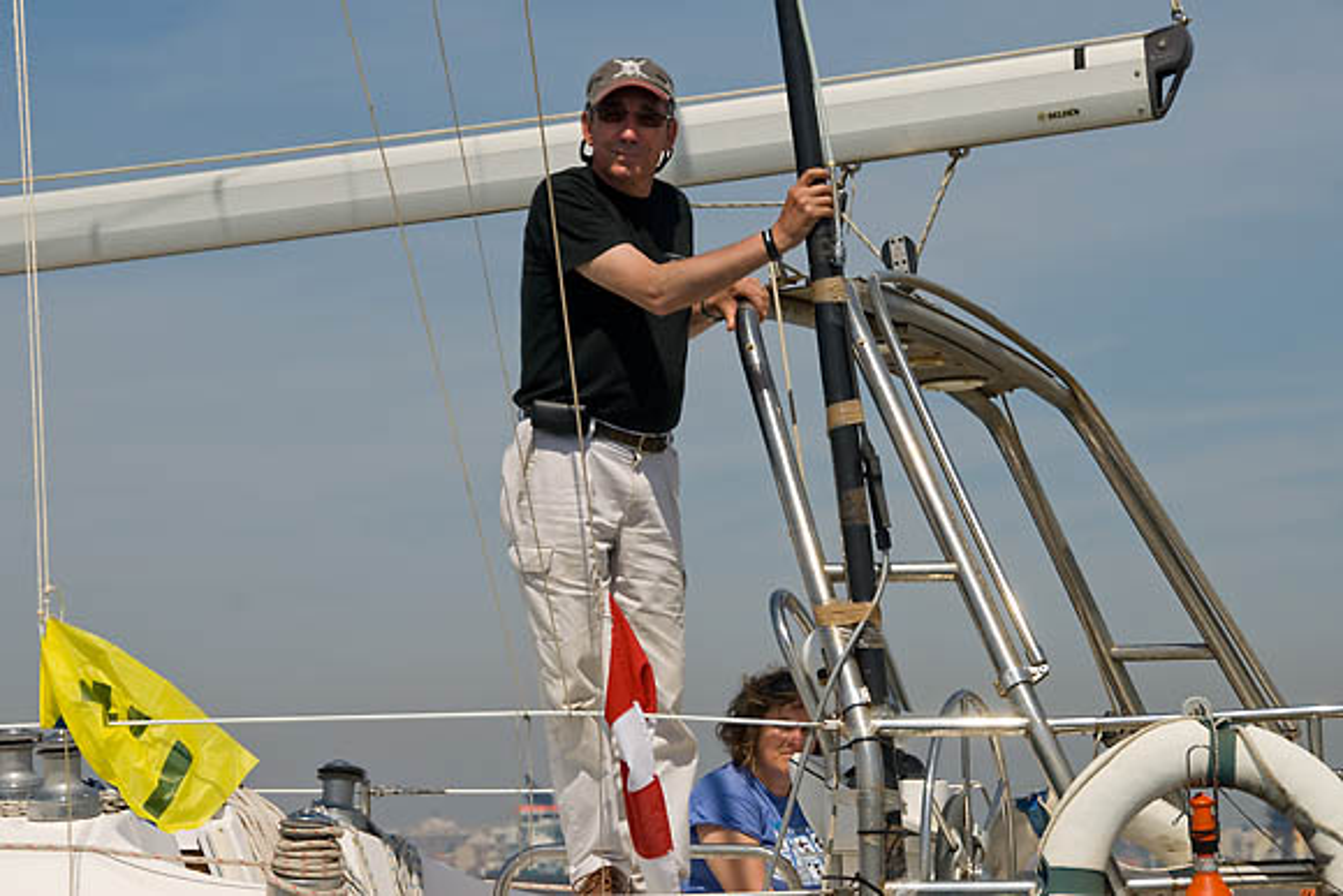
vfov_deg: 10.2
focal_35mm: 135
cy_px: 448
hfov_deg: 15.2
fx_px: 5037
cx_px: 672
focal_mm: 90
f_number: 10
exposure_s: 1/400
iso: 100
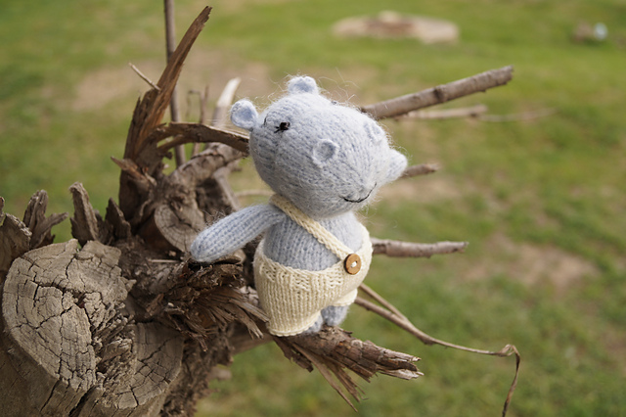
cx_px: 313
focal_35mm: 42
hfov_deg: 46.4
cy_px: 208
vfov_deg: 31.9
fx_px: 730
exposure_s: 1/30
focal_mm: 28
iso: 100
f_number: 4.5
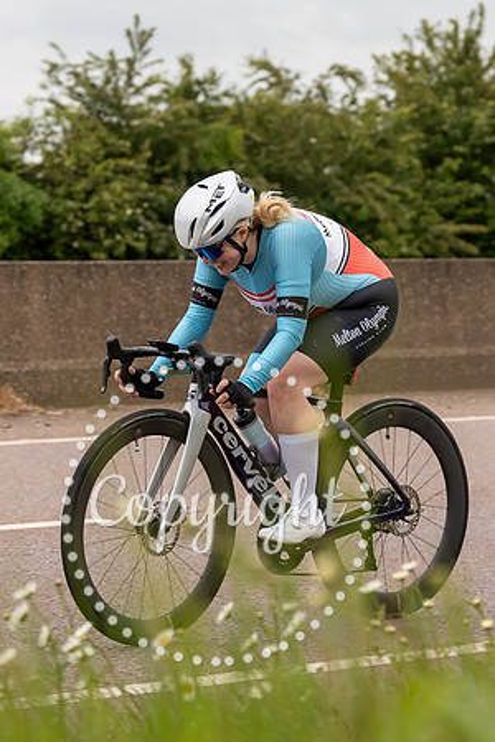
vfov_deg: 12.4
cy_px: 249
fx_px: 3405
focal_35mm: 165
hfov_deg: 8.3
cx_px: 266
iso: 200
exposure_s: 1/1000
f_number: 3.5
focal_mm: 70
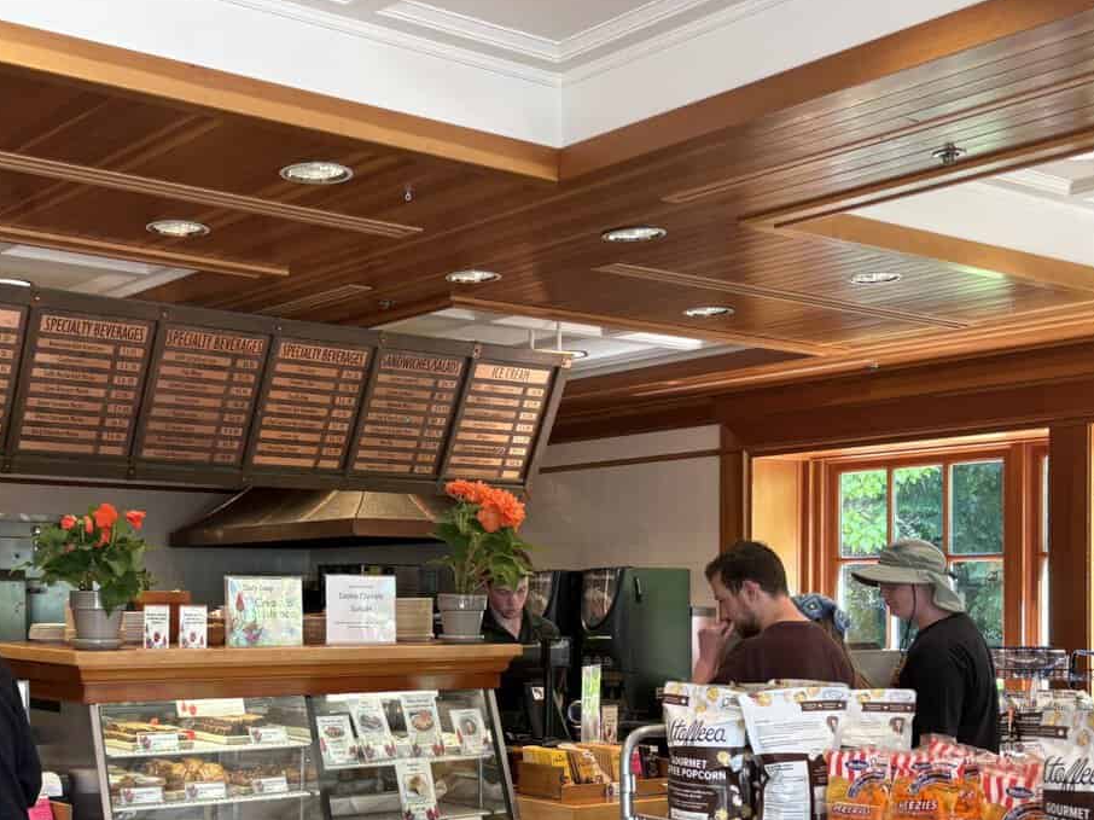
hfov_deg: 38.2
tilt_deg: +3.3
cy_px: 629
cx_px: 307
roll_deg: +0.6
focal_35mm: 49
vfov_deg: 29.1
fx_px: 1548
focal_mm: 5.96
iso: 80
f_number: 1.6
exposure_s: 1/60
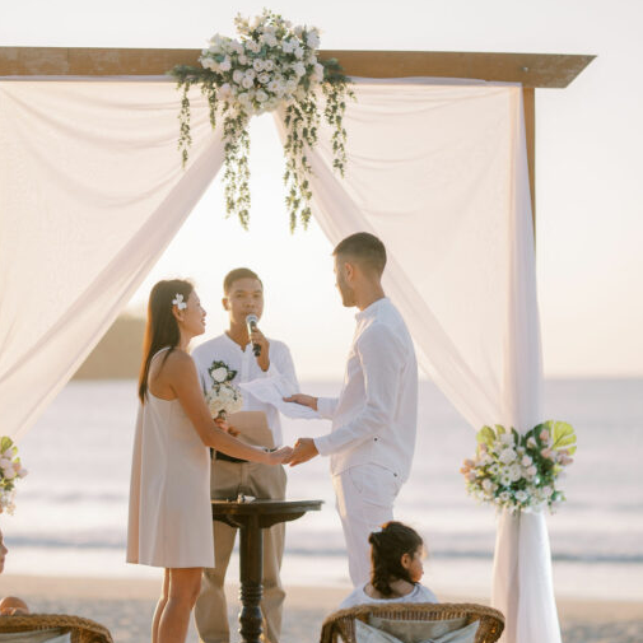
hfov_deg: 14.1
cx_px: 321
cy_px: 326
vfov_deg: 14.1
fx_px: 2606
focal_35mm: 124
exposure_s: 1/2000
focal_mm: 85
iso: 160
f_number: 1.4
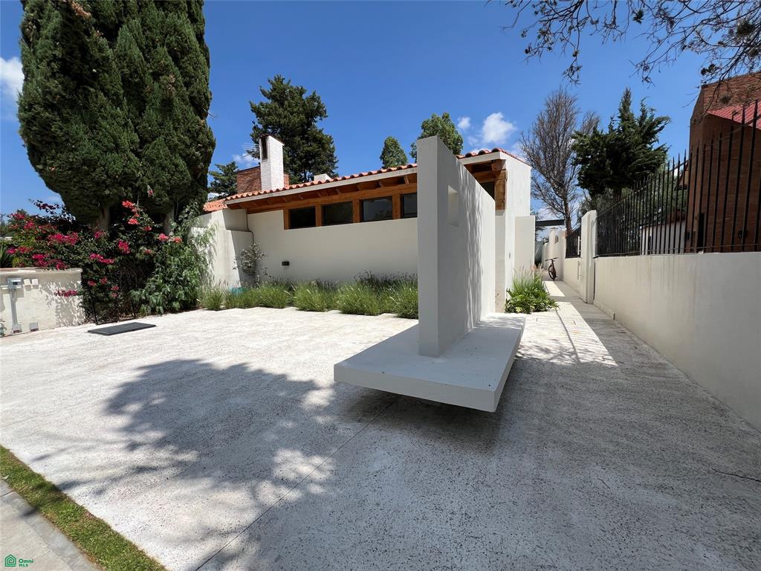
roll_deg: +0.7
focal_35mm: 13
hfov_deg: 106.2
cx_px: 380
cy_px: 286
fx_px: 286
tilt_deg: -4.1
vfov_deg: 89.9
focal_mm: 1.57
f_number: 1.8
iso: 32
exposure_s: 1/3125
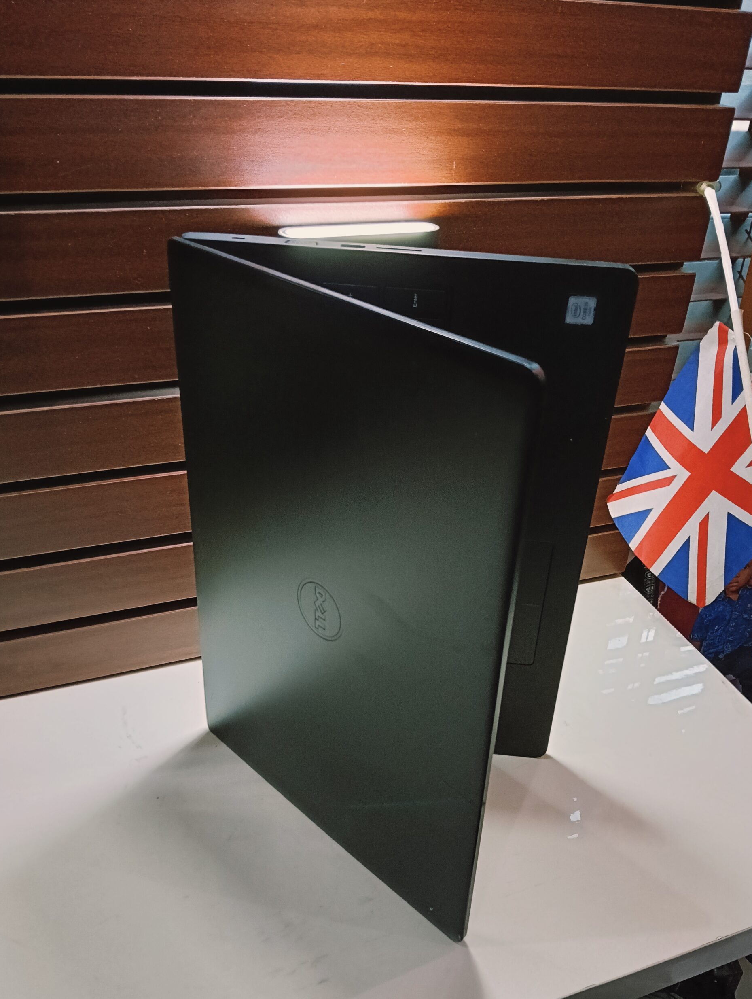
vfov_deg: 63.4
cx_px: 387
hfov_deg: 49.8
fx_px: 809
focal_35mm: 28
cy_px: 509
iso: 640
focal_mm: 3.98
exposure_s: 1/33.3
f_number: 1.8
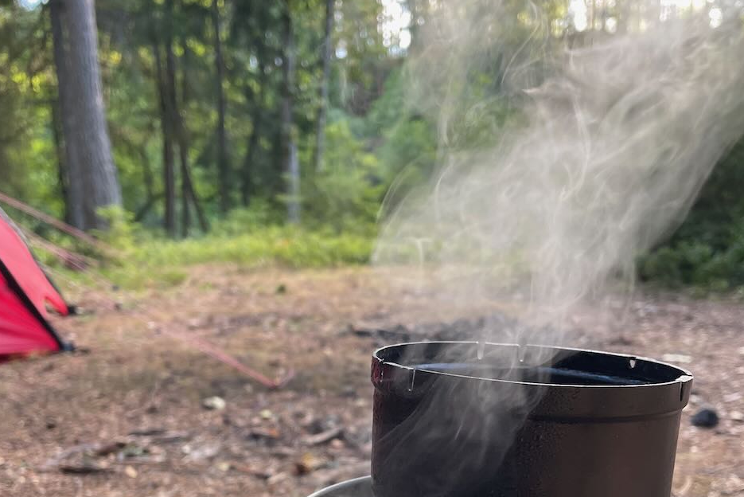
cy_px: 414
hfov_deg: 51.9
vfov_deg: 34.6
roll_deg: +1.8
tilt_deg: -12.0
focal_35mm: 37
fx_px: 765
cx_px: 377
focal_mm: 4.2
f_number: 1.6
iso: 100
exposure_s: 1/121
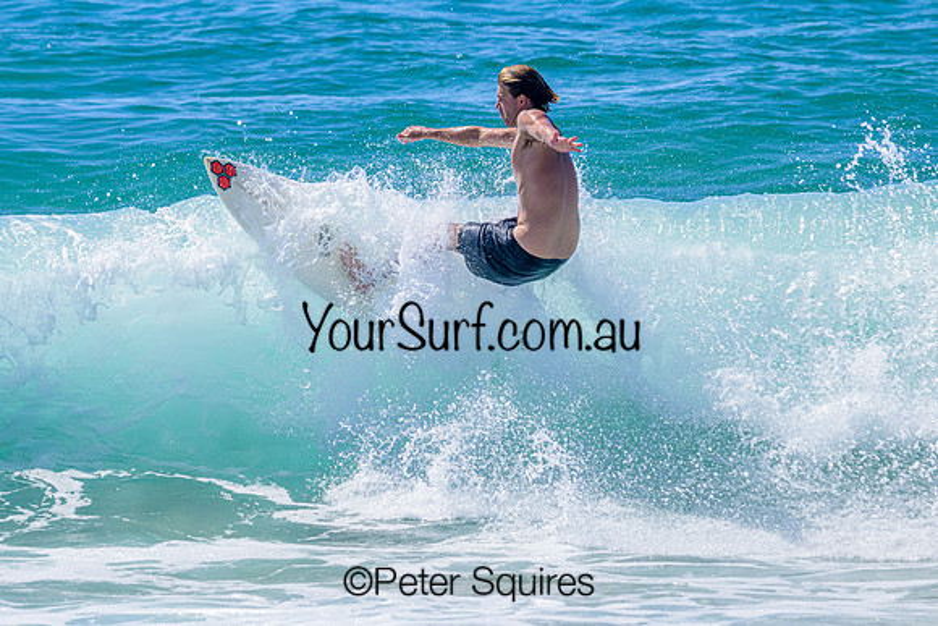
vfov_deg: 2.9
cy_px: 278
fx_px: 12502
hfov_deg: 4.3
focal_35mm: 480
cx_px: 425
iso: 1250
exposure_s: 1/2000
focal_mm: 400
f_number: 11
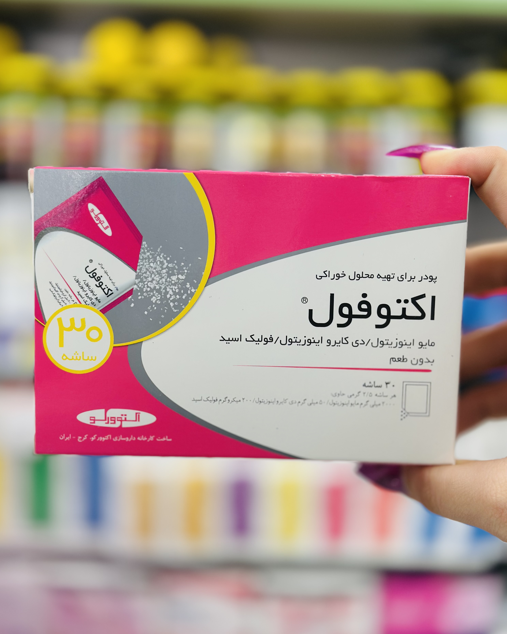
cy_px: 301
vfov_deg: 36.6
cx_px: 252
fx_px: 957
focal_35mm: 51
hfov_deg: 29.7
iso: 125
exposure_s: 1/100
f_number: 1.78
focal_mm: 6.86
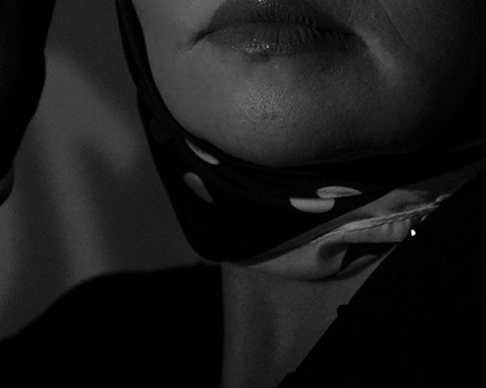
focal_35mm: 473
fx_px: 6799
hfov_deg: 4.1
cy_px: 1
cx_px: 343
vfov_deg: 3.3
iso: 800
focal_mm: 84
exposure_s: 1/125
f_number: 2.8
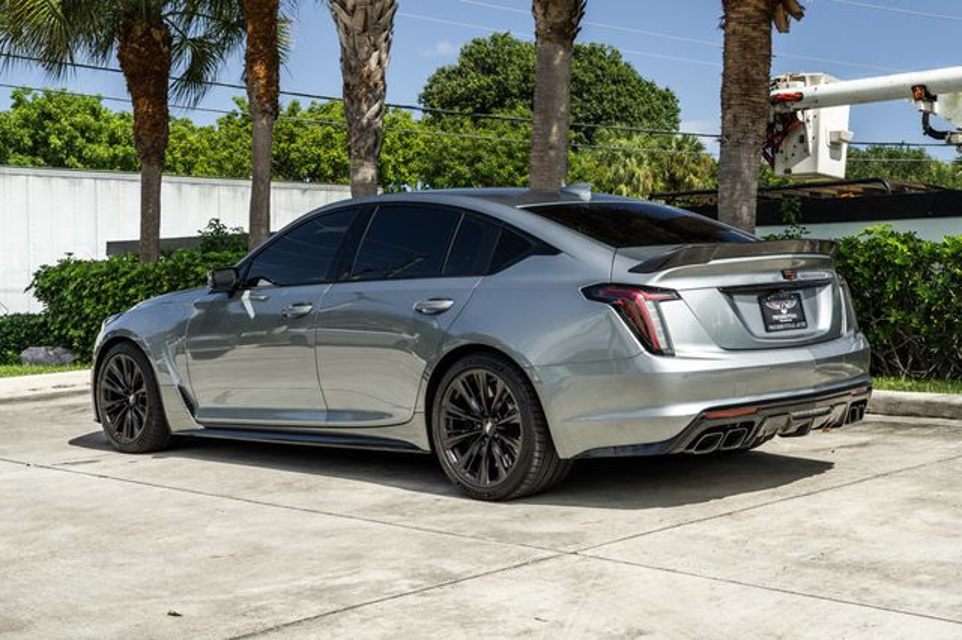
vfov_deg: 26.1
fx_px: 1382
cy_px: 295
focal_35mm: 52
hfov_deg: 38.4
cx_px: 515
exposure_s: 1/125
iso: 160
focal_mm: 41
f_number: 8
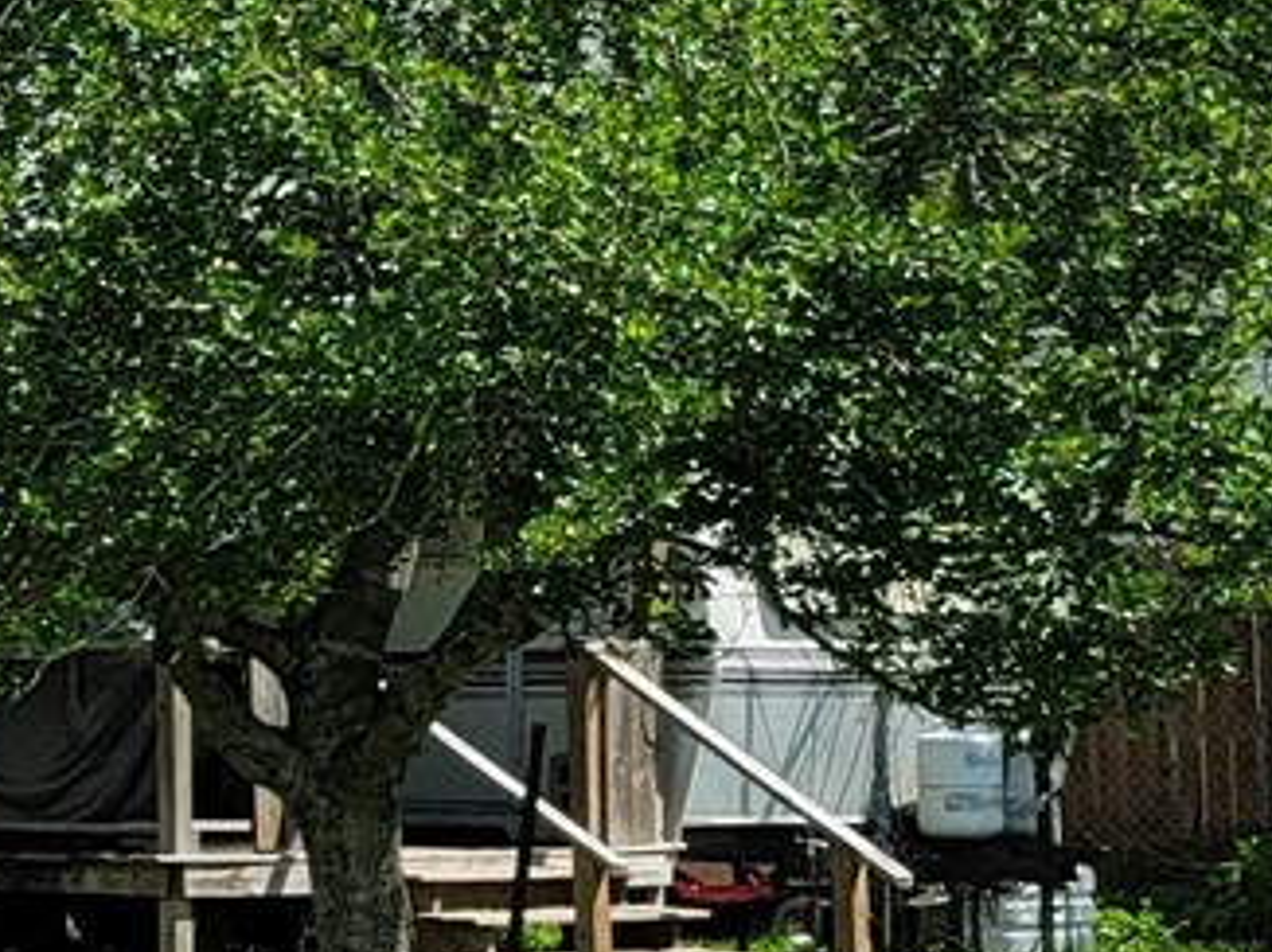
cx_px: -2618
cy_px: 538
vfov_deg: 9.8
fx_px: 5545
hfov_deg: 9.8
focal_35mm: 151
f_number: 1.8
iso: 16
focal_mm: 6.7
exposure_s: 1/1279
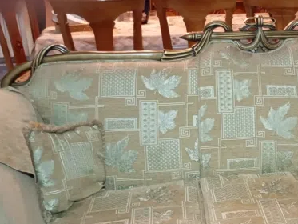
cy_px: 172
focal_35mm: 48
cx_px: 252
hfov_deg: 37.7
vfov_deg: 29.7
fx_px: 413
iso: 3118
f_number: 1.8
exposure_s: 1/20
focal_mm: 4.27
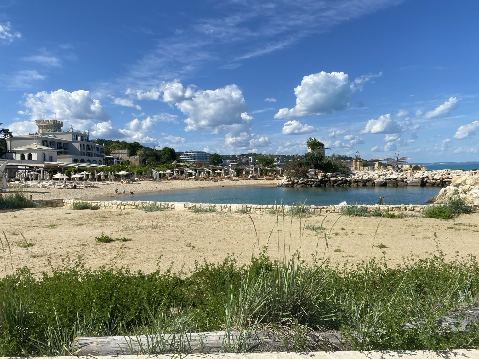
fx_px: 360
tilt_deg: -2.0
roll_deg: +2.6
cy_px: 180
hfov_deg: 67.3
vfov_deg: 53.1
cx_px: 240
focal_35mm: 26
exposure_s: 1/4115
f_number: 1.8
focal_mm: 4.25
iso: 32
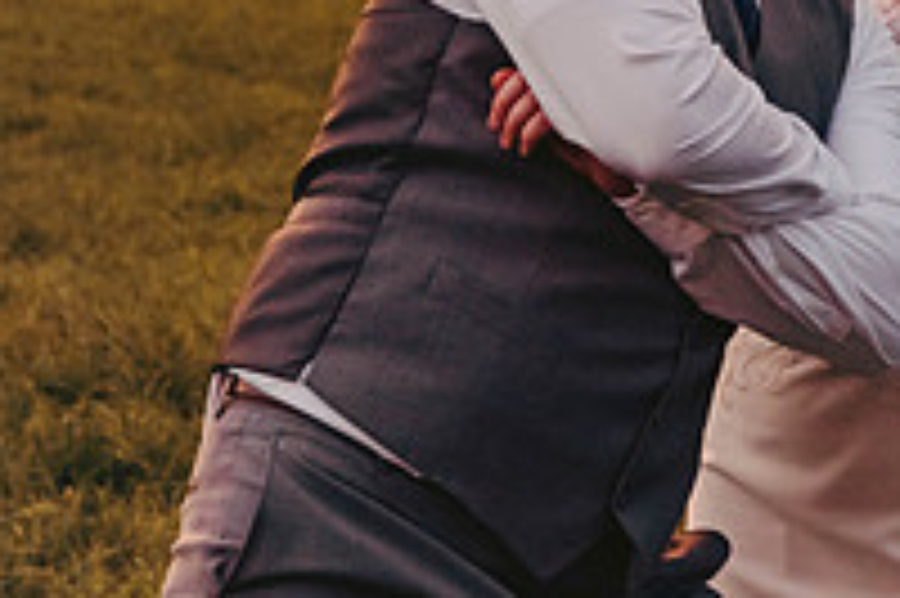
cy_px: 74
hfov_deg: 11.7
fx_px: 4346
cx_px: 932
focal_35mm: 174
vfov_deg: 7.9
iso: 800
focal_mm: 60
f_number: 6.3
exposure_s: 1/200
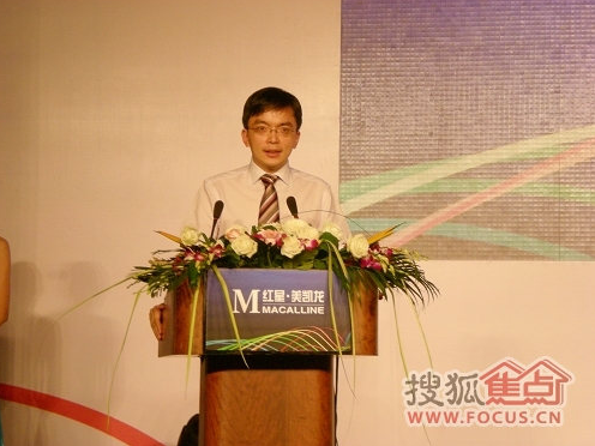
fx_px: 1977
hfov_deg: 17.1
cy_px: 222
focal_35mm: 115
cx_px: 296
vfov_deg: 12.9
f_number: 5.9
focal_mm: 18.9
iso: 200
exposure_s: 1/79.1
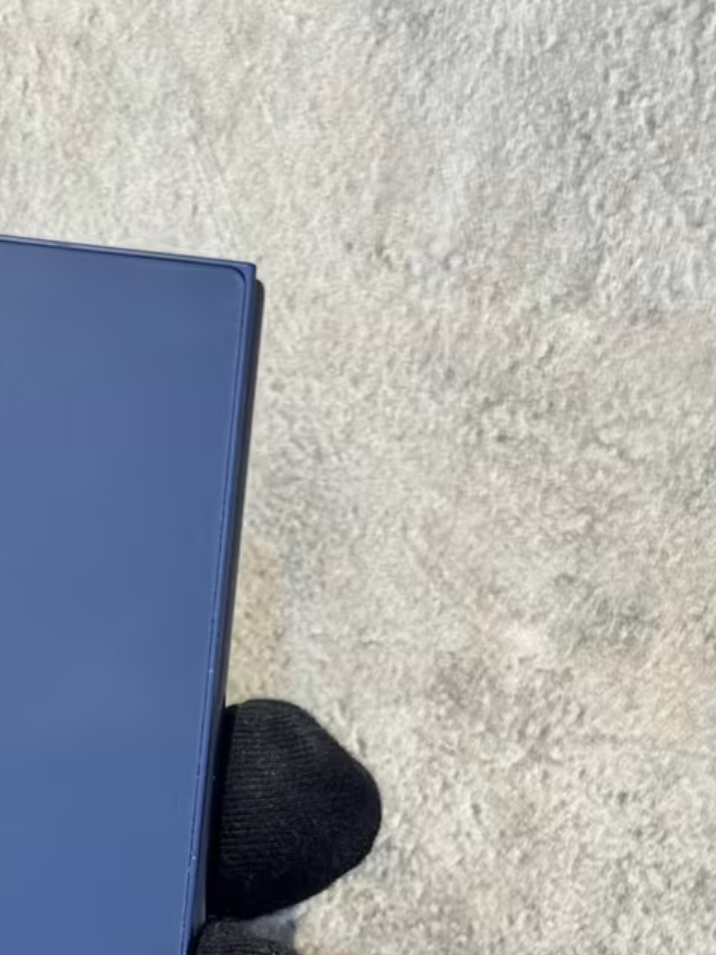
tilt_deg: +5.6
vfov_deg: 16.1
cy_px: 836
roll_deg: -14.6
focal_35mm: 121
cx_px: -81
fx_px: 3338
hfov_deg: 12.0
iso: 100
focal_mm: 6.76
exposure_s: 1/50
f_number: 1.78
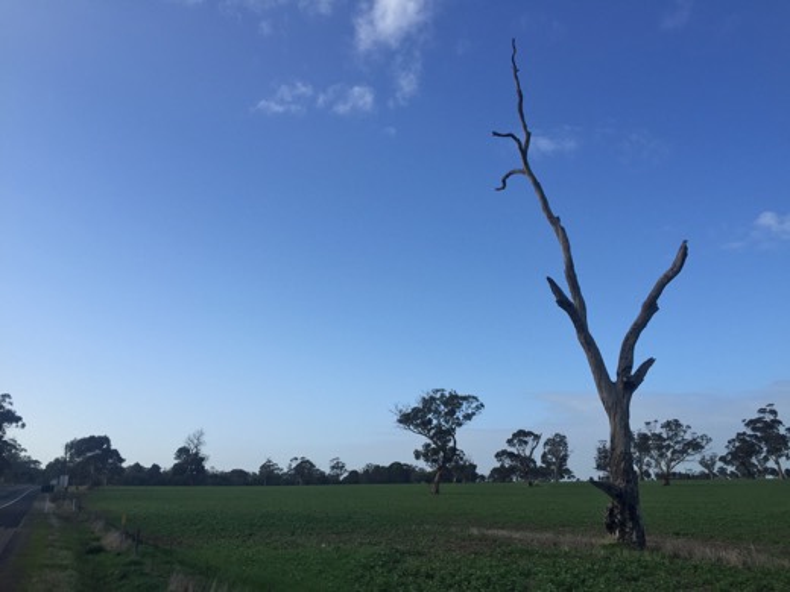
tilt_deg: +15.5
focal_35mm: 29
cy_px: 296
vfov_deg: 48.2
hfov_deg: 61.7
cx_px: 395
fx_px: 662
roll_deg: -0.9
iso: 32
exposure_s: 1/1721
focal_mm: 4.15
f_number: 2.2
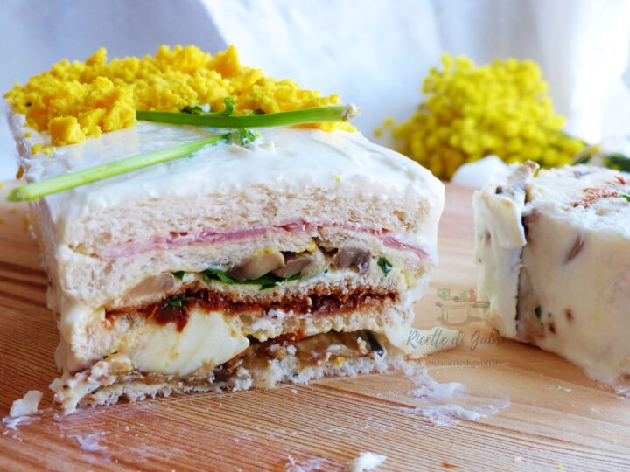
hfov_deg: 42.1
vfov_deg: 32.2
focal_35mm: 45
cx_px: 315
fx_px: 819
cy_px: 236
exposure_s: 1/60
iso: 125
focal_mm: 8.1
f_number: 2.8
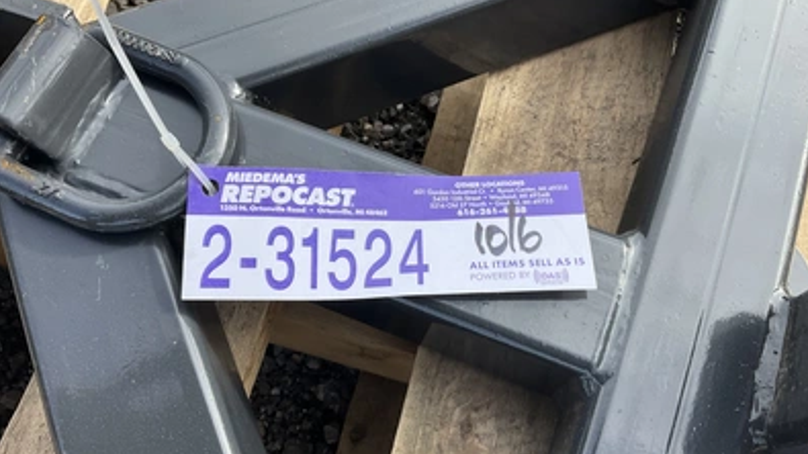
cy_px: 249
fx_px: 685
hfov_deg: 61.0
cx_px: 407
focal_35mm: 32
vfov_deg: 36.6
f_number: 1.8
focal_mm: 3
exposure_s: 1/627
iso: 25
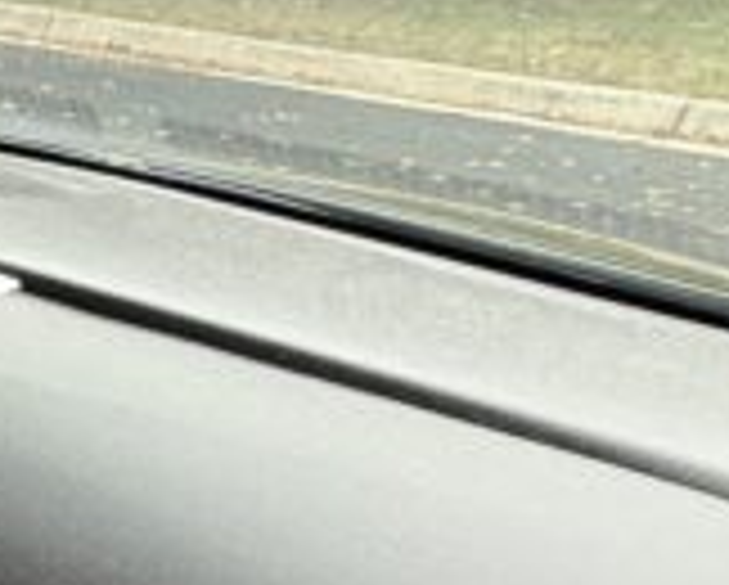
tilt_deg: -30.6
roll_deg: -4.1
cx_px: -832
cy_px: 574
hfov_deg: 17.3
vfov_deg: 22.1
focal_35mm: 67
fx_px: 1447
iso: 320
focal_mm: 2.22
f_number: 2.2
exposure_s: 1/87
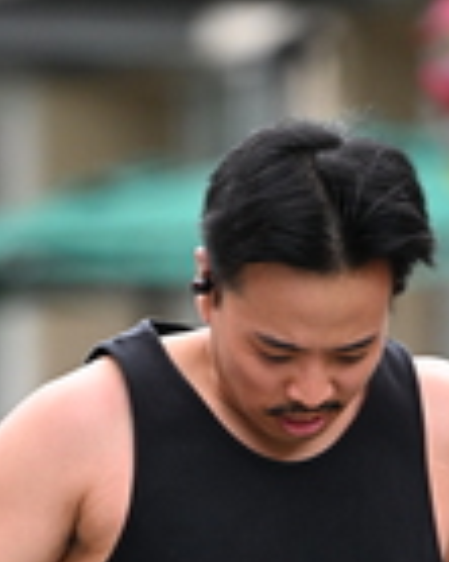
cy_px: 631
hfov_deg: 2.1
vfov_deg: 2.6
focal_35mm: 741
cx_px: 362
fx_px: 12322
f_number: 2.8
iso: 1600
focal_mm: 200
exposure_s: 1/3200
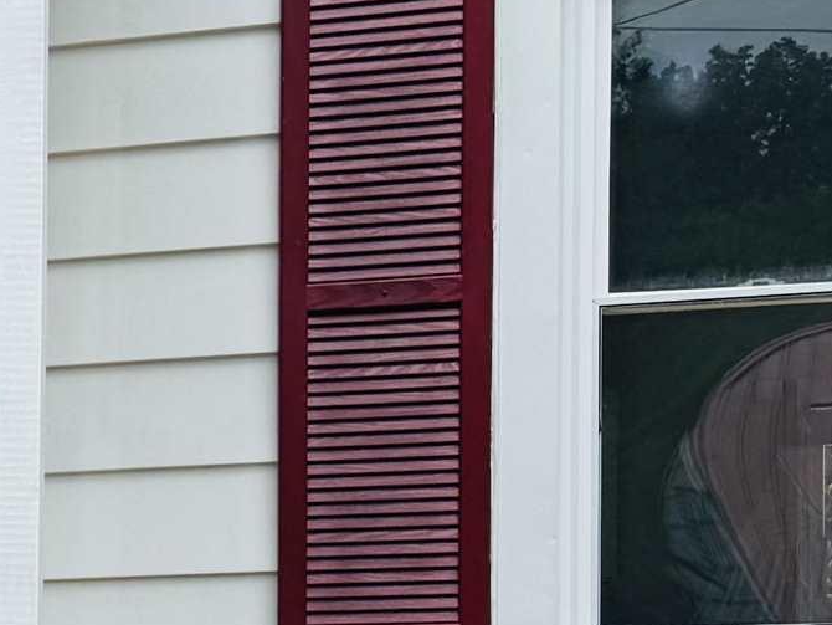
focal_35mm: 110
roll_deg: +0.5
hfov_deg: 14.3
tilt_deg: -1.9
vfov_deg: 13.0
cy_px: 842
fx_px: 2645
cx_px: -928
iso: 80
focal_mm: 6.76
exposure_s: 1/1366
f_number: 1.78
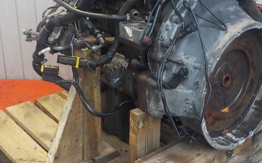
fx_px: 393
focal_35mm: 55
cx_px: 175
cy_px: 37
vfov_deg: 23.3
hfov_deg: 36.5
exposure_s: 1/25
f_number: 3.3
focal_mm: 4.1
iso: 400
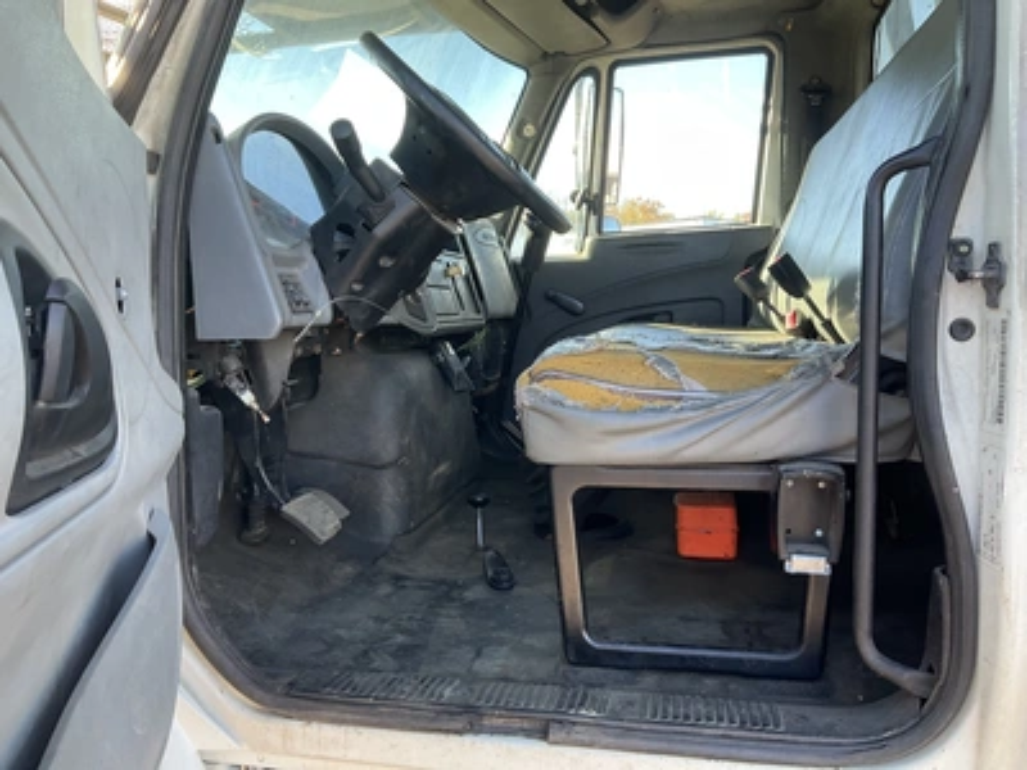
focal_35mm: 29
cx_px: 514
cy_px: 385
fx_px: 860
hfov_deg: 61.7
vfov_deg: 48.2
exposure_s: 1/122
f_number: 1.8
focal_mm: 3
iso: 32
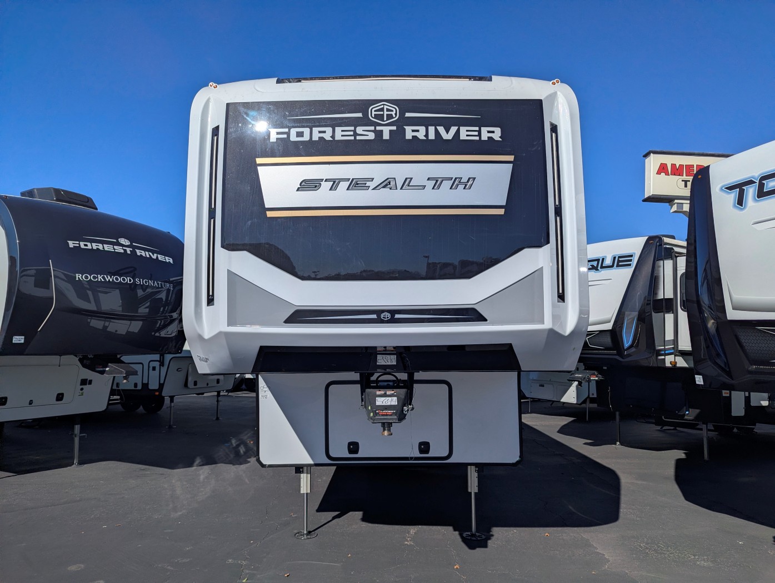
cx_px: 388
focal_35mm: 24
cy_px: 292
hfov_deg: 71.5
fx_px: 538
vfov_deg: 56.9
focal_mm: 6.81
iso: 46
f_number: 1.85
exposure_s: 1/8065
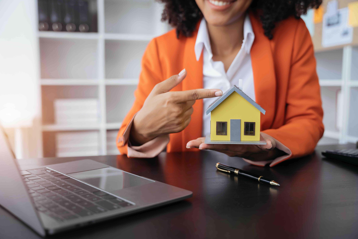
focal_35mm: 38
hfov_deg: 50.3
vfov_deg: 34.8
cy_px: 120
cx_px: 179
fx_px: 381
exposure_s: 1/200
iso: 160
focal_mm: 38.3
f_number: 2.8
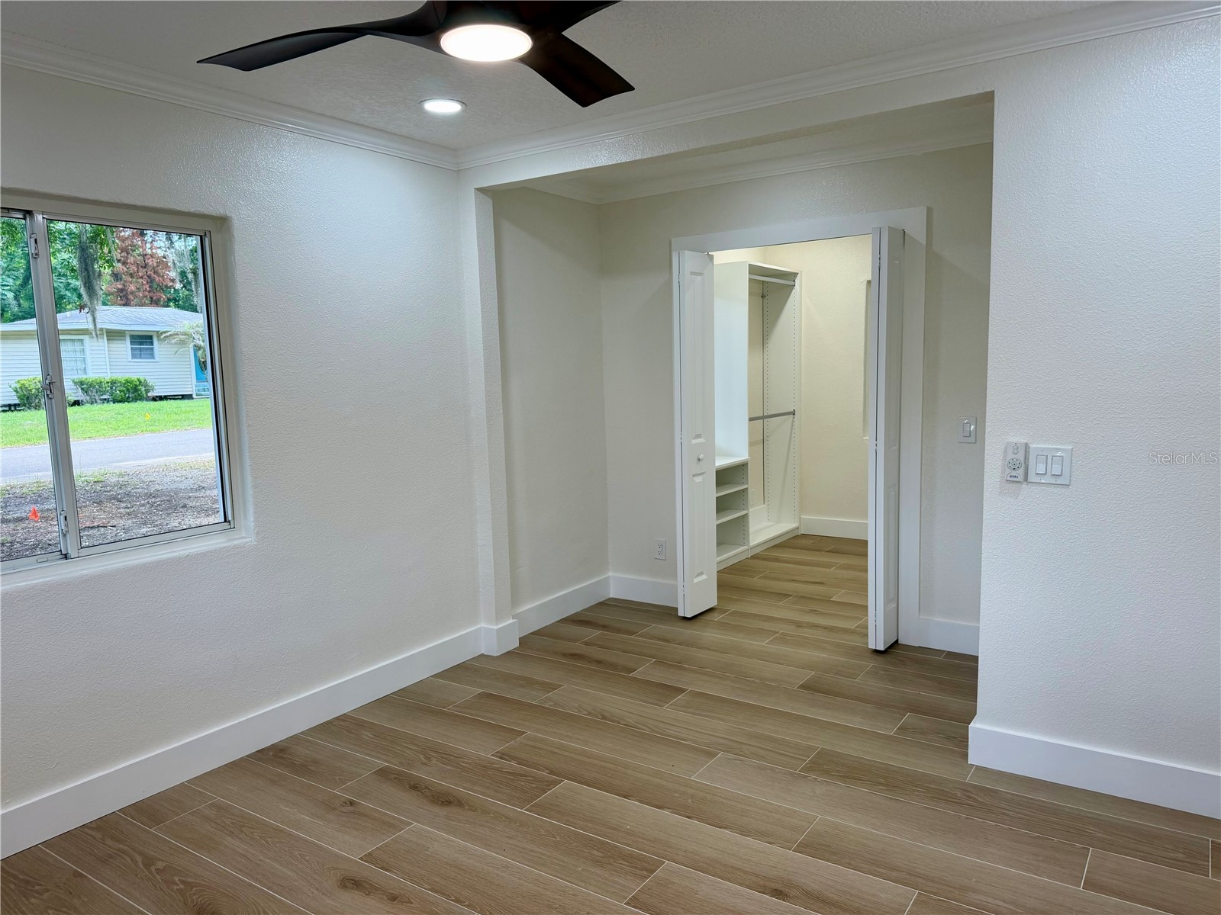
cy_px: 458
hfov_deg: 71.6
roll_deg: +2.5
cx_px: 610
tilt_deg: -7.7
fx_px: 847
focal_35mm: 24
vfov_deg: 56.8
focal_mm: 6.76
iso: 100
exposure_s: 1/120
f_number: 1.78
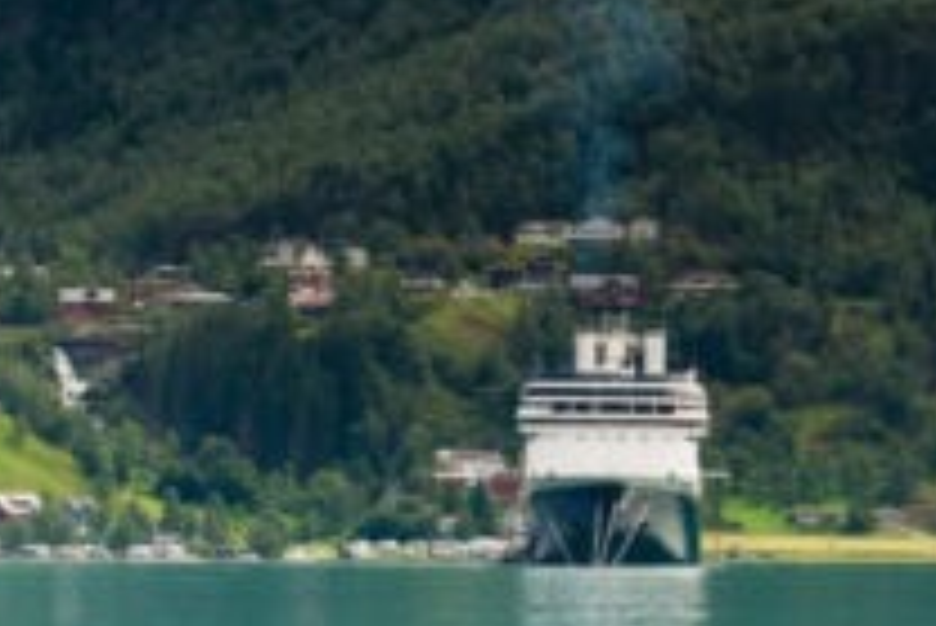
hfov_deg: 6.3
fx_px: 8456
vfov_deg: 4.2
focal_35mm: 325
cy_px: -29
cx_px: 576
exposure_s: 1/160
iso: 100
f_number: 8
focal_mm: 66
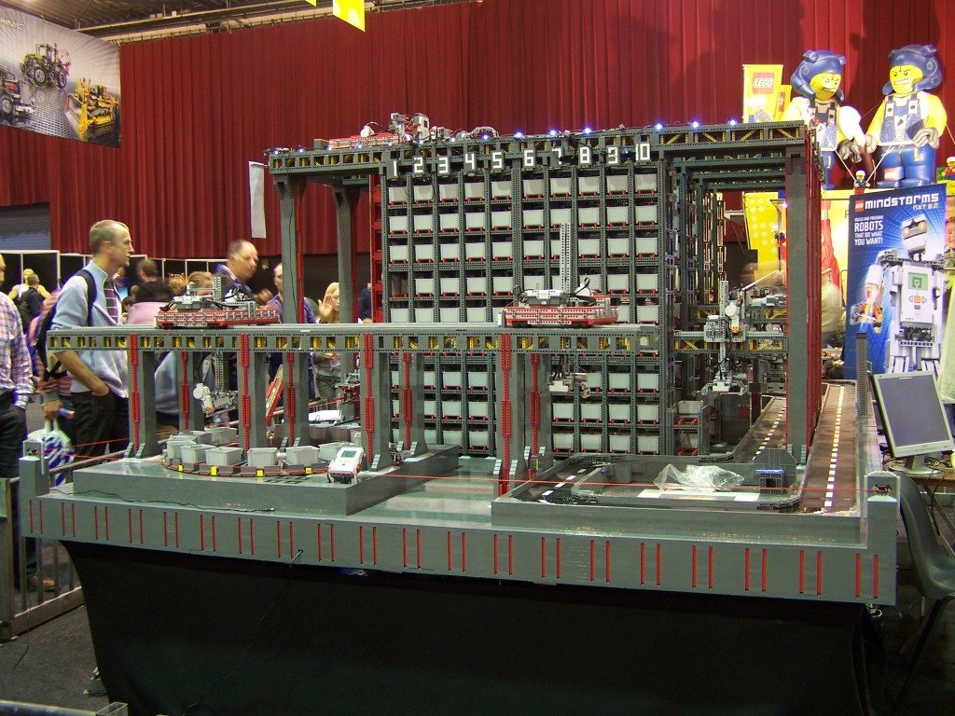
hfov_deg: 49.0
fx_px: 1048
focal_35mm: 38
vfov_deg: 37.7
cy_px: 358
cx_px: 478
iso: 80
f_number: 2.8
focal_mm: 6.3
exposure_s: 1/2
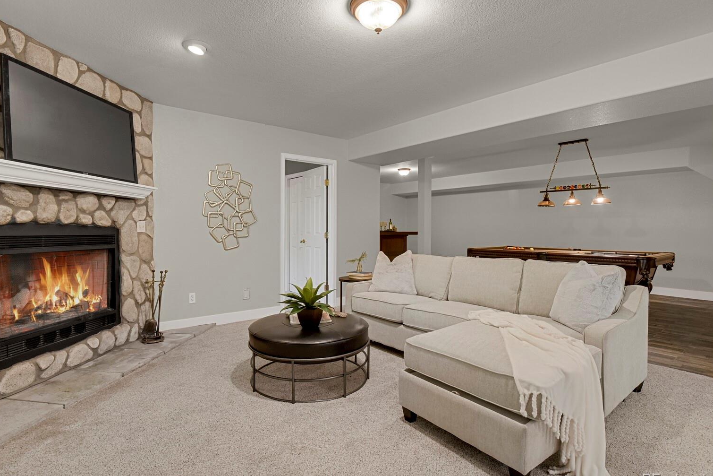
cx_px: 341
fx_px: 357
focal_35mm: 18
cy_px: 237
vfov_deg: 67.4
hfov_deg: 89.9
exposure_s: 1/13
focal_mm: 17
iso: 12800
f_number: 8
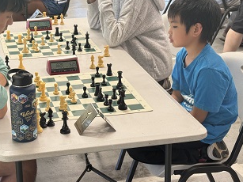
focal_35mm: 75
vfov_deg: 19.6
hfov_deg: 25.8
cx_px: 72
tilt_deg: -19.4
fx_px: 526
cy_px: 72
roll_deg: +0.6
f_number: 1.78
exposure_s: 1/50
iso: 64
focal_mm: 6.76
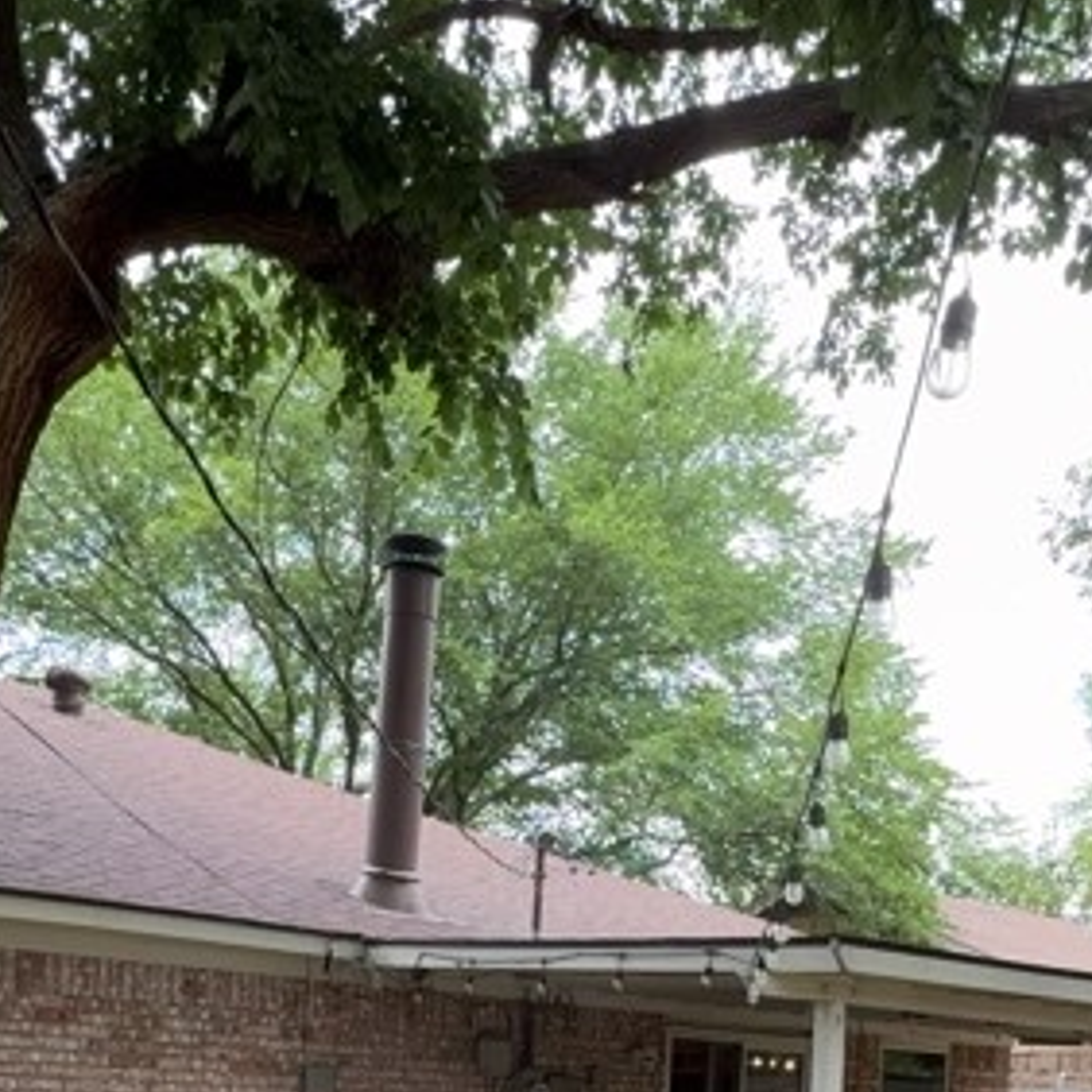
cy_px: 1200
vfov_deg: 32.9
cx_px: 546
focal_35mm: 45
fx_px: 1606
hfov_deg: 37.6
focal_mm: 2.22
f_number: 2.2
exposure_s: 1/108
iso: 25
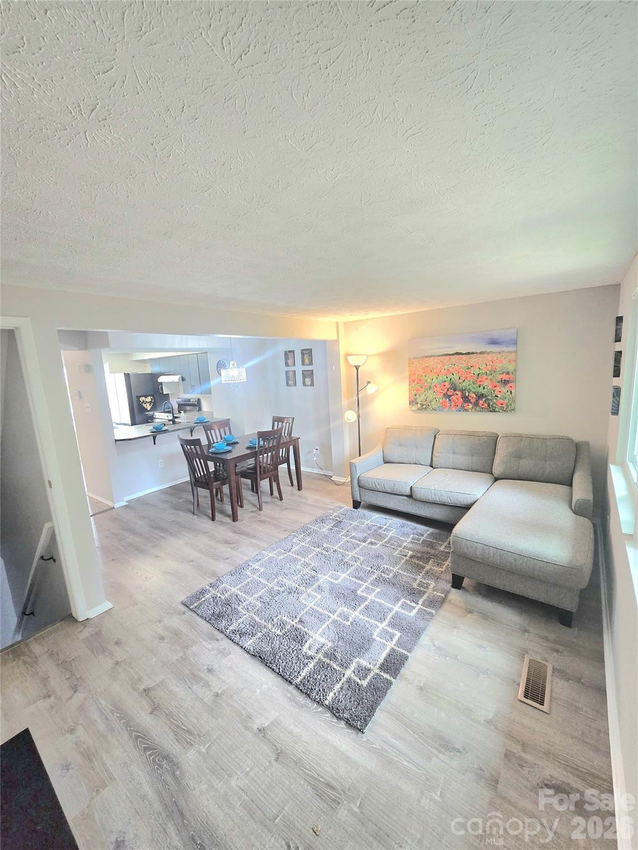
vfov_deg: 106.2
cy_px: 425
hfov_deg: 89.9
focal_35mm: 13
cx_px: 319
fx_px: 319
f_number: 2.2
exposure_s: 1/60.2
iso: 200
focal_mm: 2.2
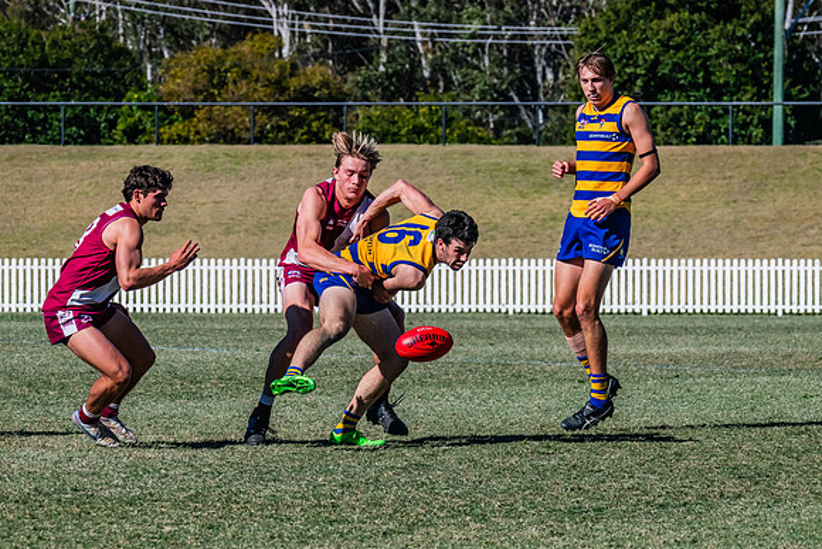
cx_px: 405
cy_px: 262
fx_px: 7788
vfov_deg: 4.0
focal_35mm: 341
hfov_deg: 6.0
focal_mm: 250
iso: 800
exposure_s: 1/1600
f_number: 13
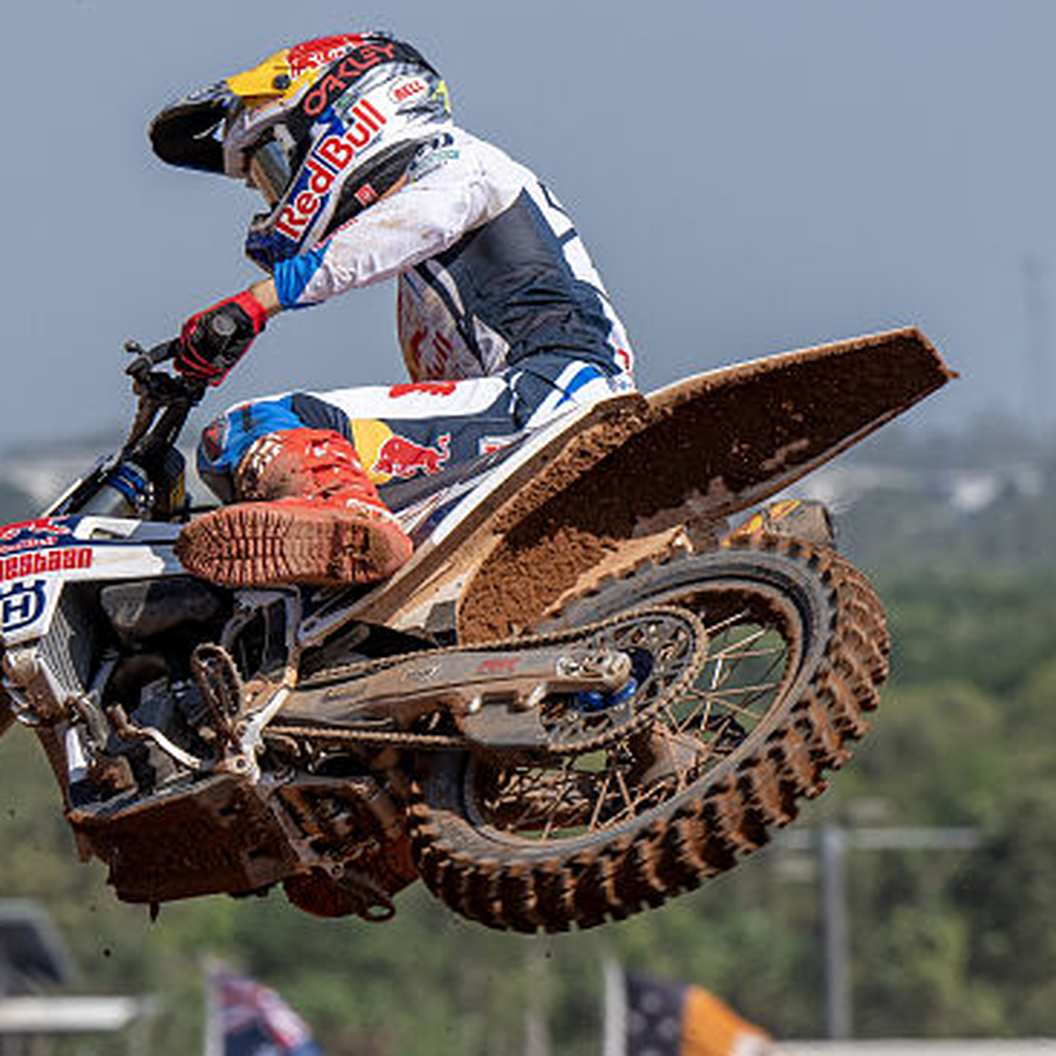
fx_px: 16394
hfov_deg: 3.7
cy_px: 742
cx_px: 196
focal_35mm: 475
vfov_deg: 3.7
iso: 200
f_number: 5
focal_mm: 165
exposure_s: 1/2500
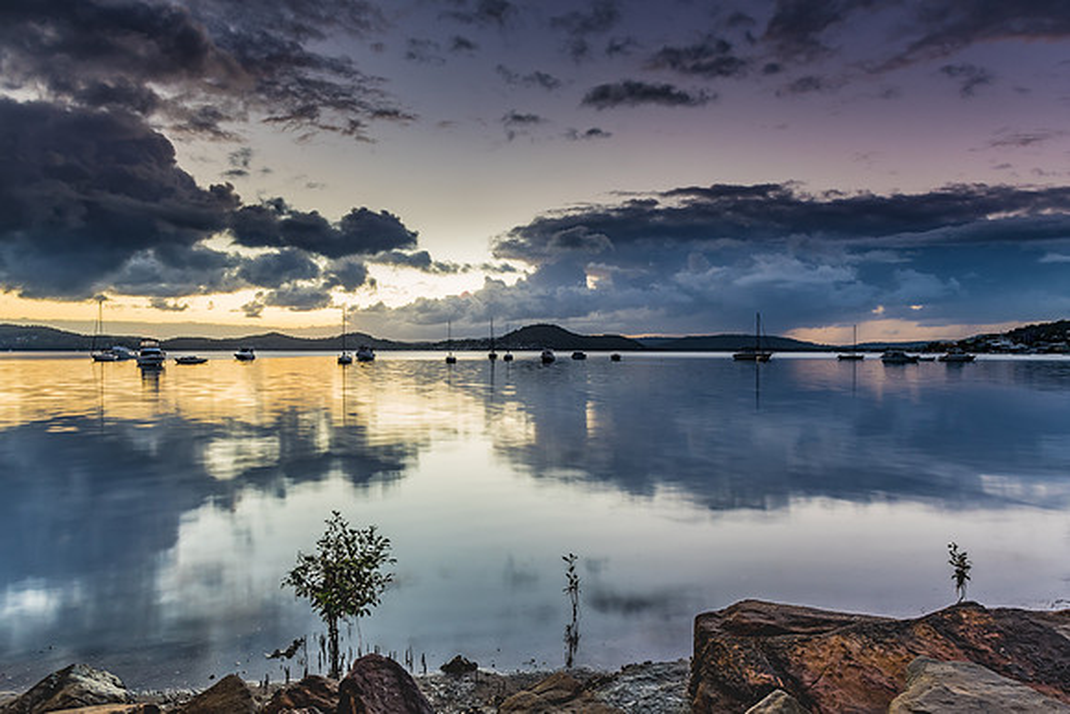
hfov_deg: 72.4
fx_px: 731
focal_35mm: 25
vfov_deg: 52.1
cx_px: 535
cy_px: 357
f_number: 16
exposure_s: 1.3
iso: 50
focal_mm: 16
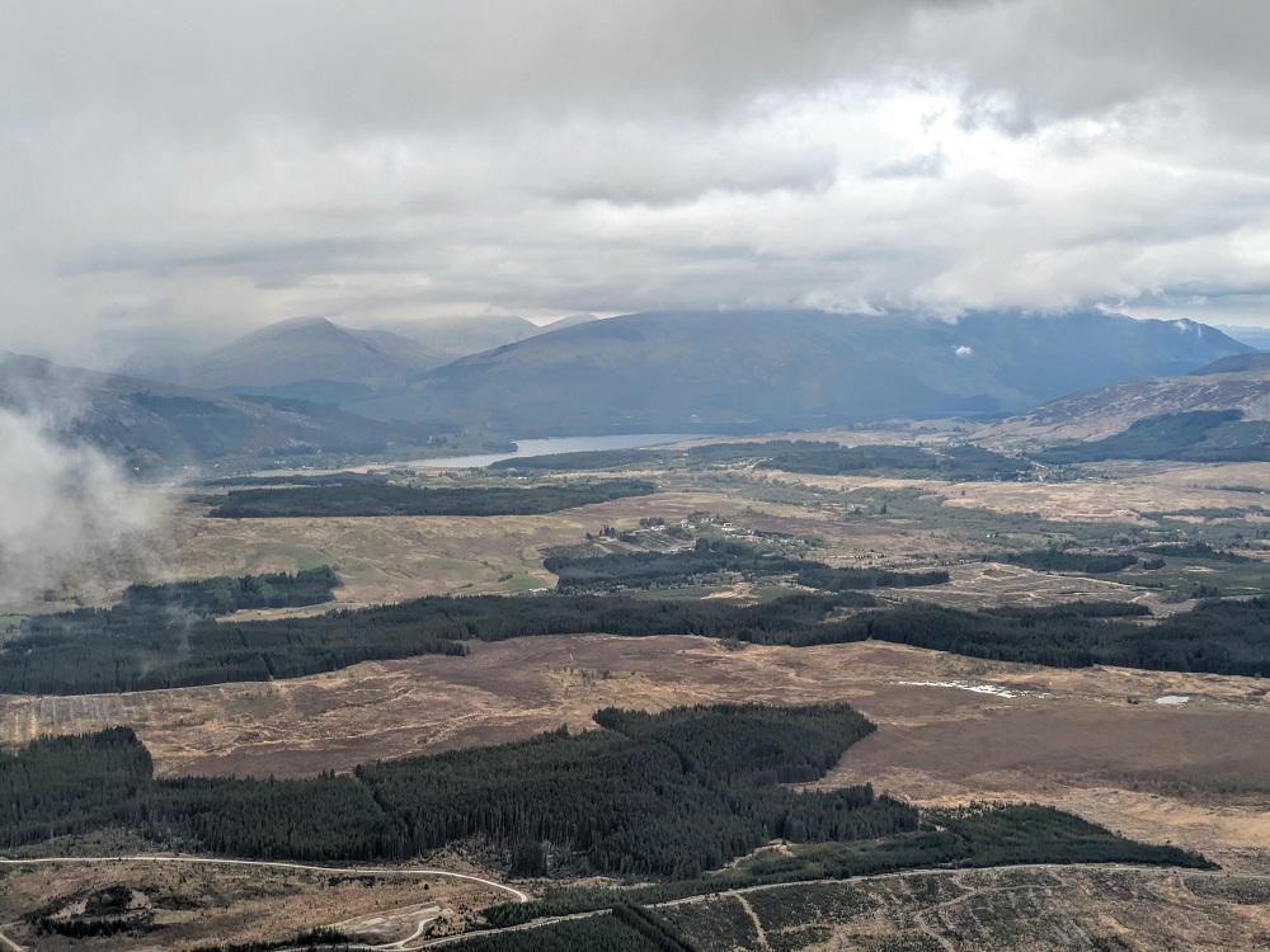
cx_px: 635
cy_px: 476
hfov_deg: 37.5
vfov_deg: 28.6
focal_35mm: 51
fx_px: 1871
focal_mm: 5.43
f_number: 1.89
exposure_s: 1/1513
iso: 50
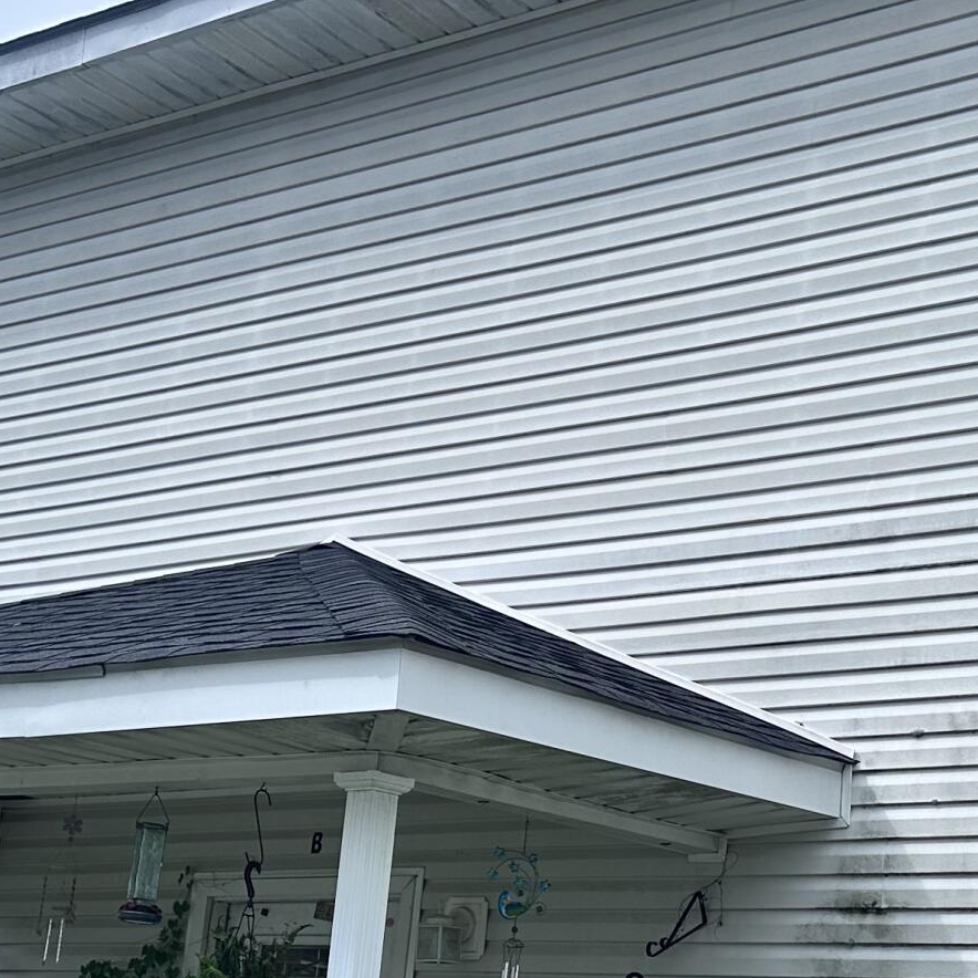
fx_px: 2301
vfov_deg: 23.6
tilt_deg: +10.3
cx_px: 725
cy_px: 783
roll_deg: -4.5
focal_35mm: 72
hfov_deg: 23.8
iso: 80
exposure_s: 1/3597
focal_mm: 6.86
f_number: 1.78
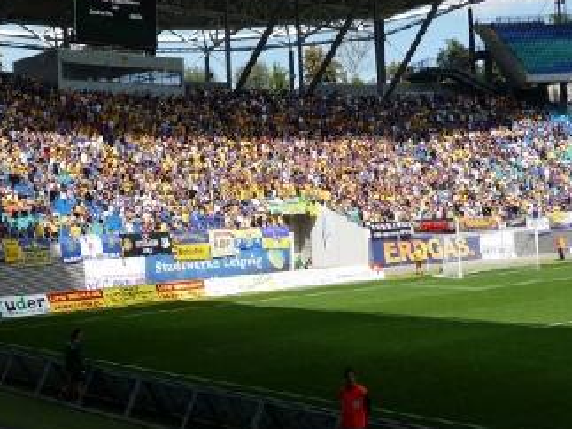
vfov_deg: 22.8
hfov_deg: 30.1
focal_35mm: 64
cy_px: 151
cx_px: 213
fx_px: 1057
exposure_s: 1/800
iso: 100
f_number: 4
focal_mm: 7.1
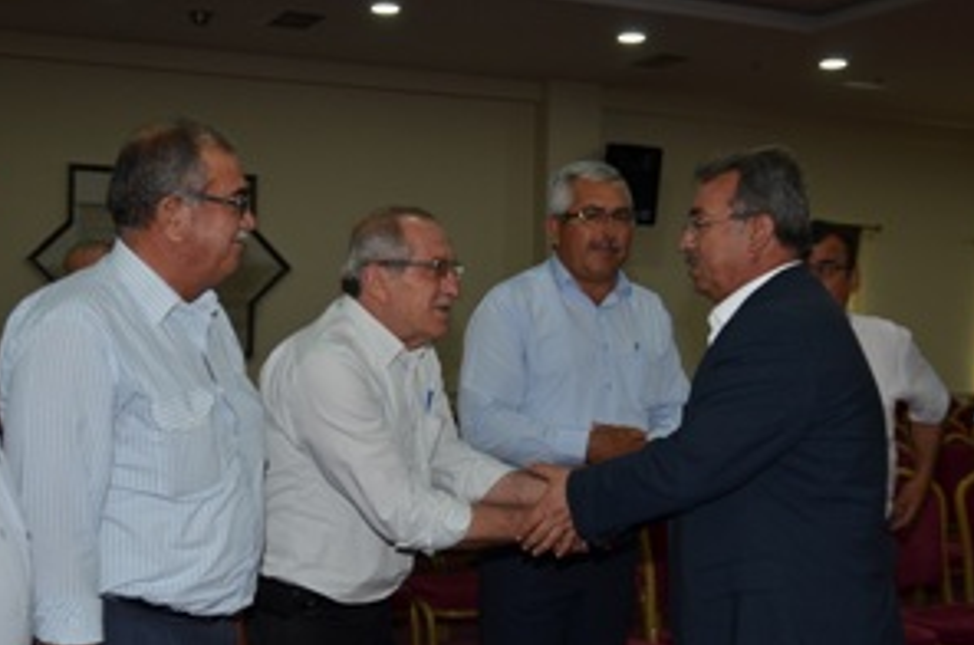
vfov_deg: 26.7
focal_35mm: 50
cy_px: 433
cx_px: 484
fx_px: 1350
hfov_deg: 39.7
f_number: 5
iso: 250
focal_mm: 22
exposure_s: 1/60
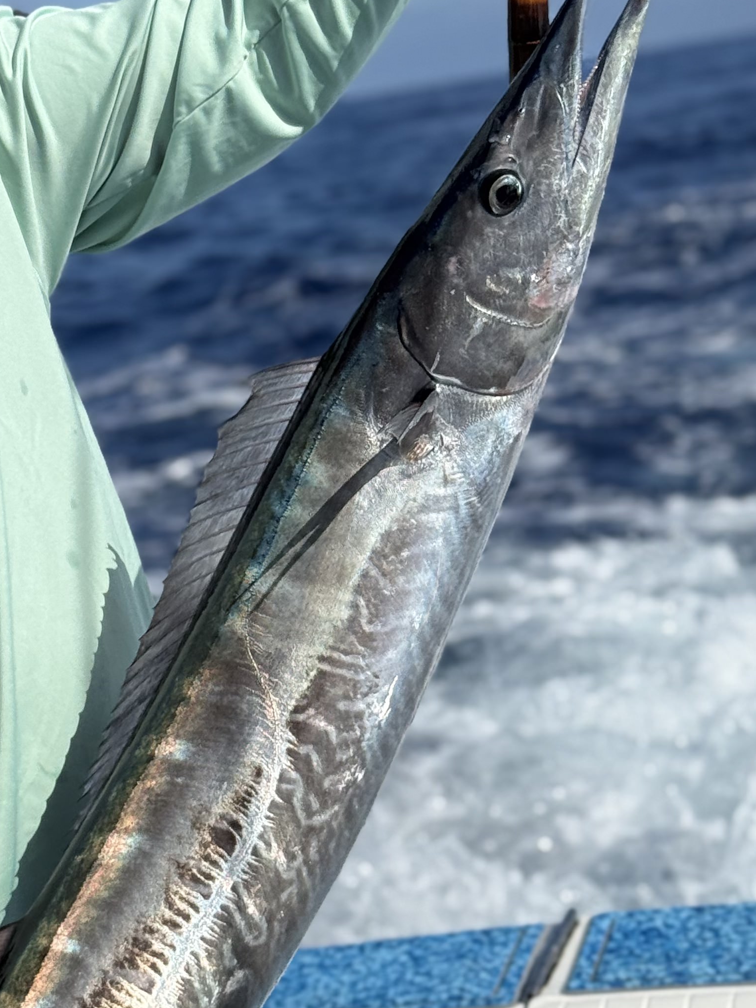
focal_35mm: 95
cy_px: 394
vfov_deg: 20.6
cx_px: 38
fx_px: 2766
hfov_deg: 15.3
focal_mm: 6.76
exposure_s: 1/11364
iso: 80
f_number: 1.78
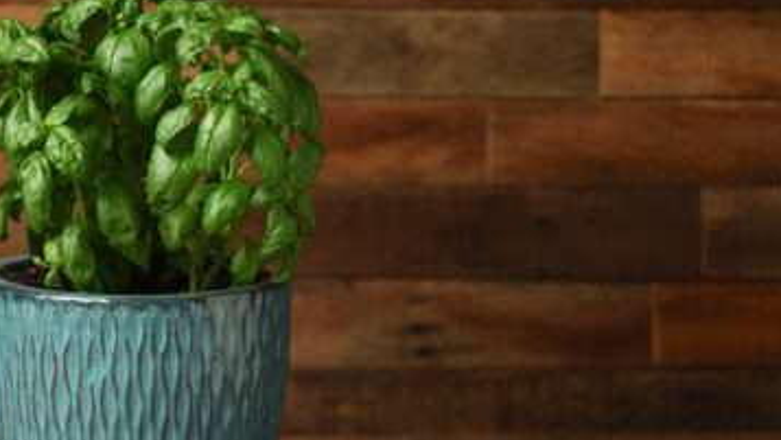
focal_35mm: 154
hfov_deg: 13.9
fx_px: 3190
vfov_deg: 7.9
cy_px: 280
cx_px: 249
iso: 400
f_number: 2.8
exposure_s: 1/40
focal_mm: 105
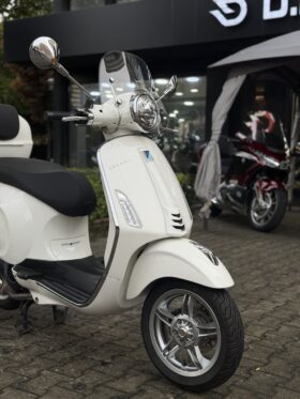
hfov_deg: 30.3
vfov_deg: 39.6
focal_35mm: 48
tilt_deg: -4.8
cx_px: 150
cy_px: 200
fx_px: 554
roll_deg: -1.4
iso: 64
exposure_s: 1/442
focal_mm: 6.76
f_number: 1.78
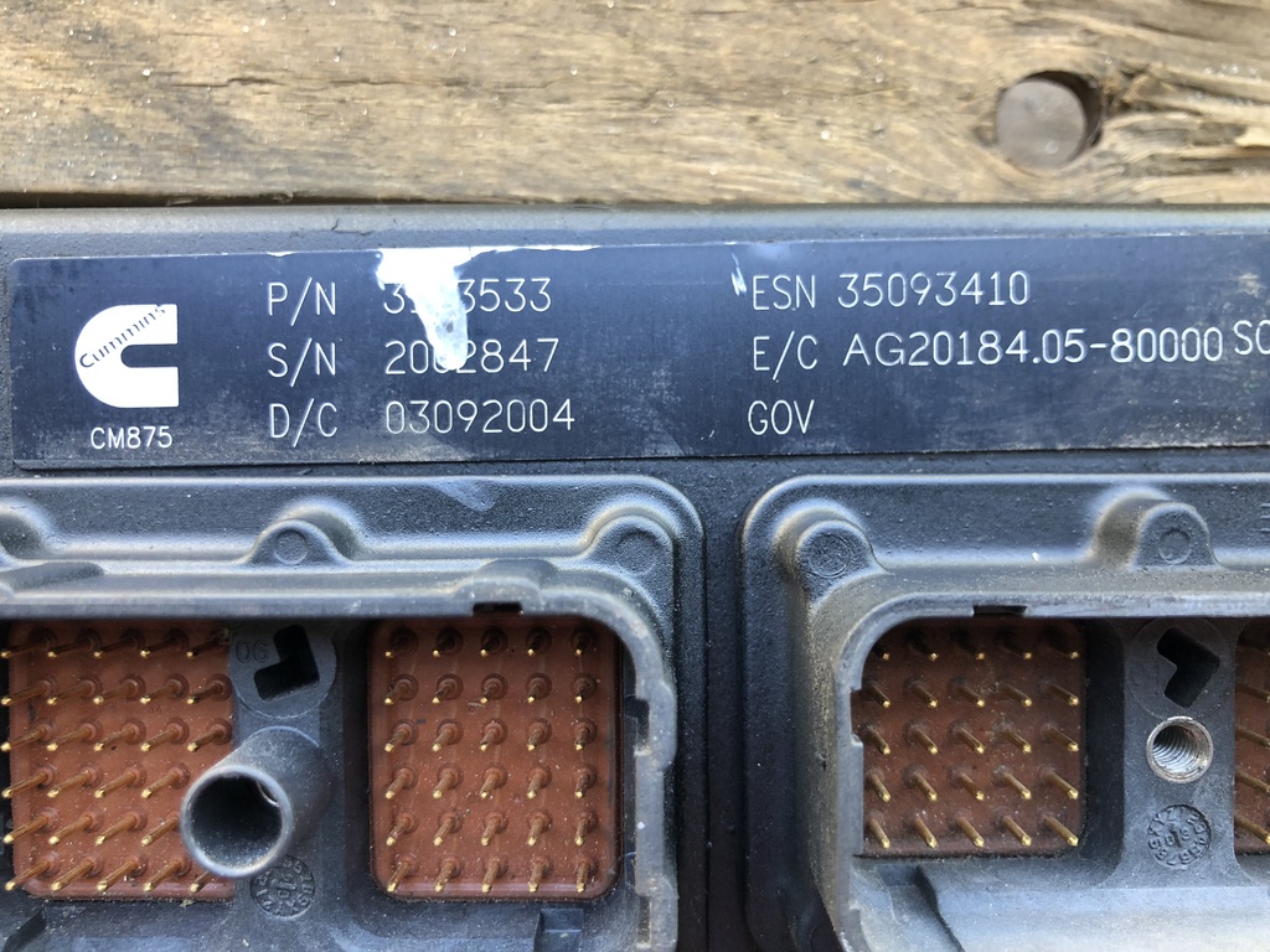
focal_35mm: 28
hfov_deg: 63.4
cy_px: 476
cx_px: 635
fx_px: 1027
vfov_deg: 49.7
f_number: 1.8
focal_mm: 4
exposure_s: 1/40
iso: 32
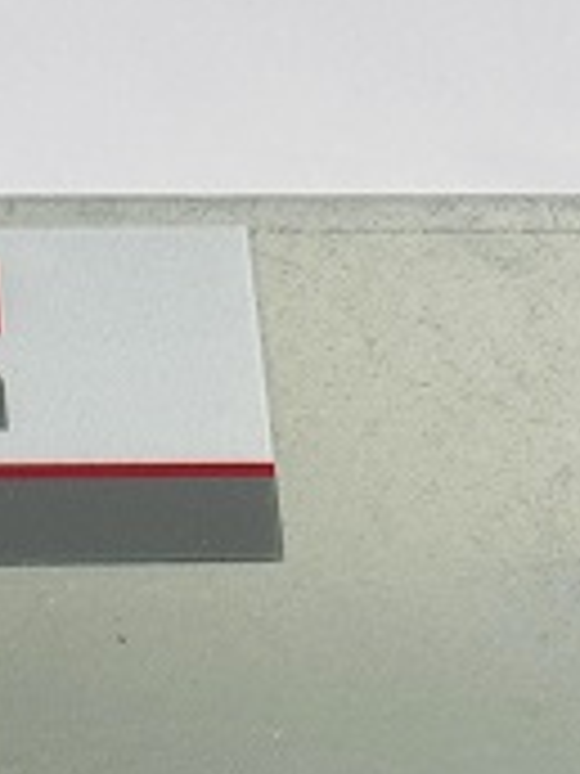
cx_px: -427
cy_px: 1836
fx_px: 3150
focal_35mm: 141
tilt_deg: -70.7
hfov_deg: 10.0
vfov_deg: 11.6
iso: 64
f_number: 1.78
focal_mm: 6.86
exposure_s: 1/181
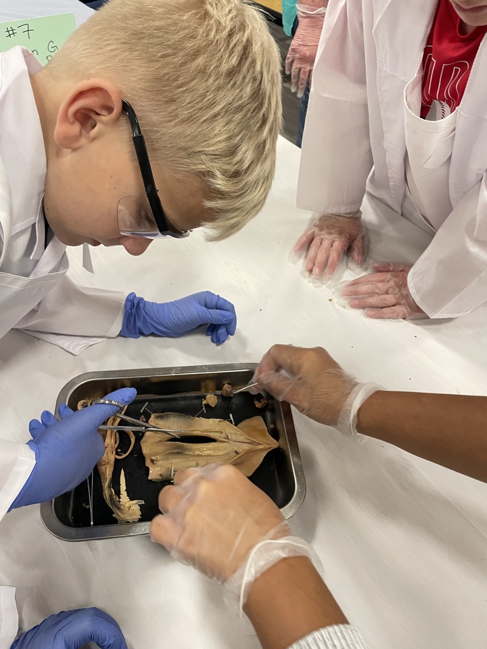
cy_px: 324
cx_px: 244
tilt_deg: -48.5
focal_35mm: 26
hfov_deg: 53.1
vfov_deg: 67.3
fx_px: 488
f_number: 1.6
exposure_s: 1/60
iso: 200
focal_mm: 4.2
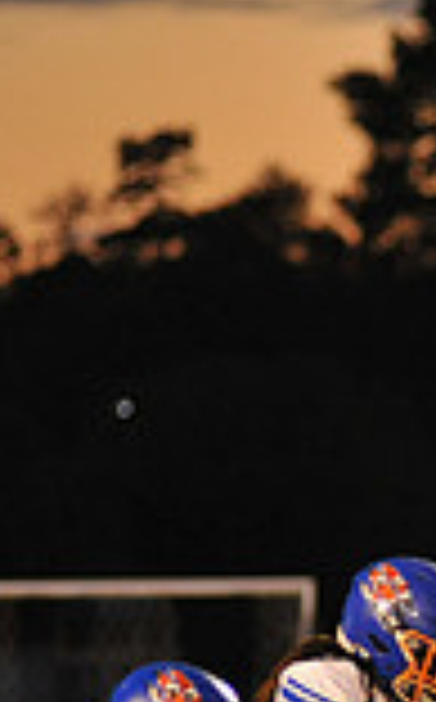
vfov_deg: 3.8
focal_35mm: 550
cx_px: 885
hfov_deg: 2.4
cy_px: 842
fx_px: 10495
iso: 2000
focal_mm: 145
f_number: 2.8
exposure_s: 1/250
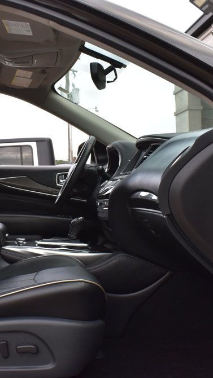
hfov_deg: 24.6
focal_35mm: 48
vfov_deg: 42.9
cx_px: 45
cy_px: 187
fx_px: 482
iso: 400
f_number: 9
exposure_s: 1/100
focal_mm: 20
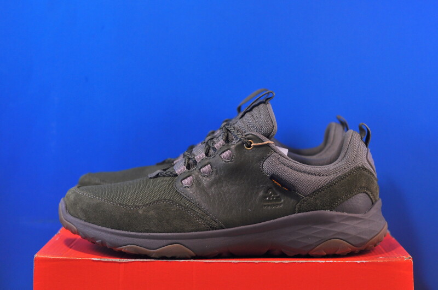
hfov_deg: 27.0
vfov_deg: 18.1
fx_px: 911
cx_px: 219
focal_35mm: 75
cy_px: 145
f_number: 3.2
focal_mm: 50
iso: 250
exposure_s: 1/250
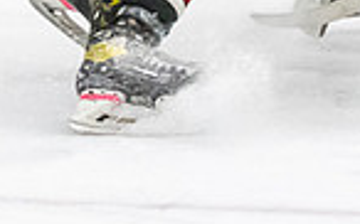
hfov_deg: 2.3
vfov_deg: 1.4
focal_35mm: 918
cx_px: 425
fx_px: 9000
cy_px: -225
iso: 3200
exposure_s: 1/640
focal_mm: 105
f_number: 2.8
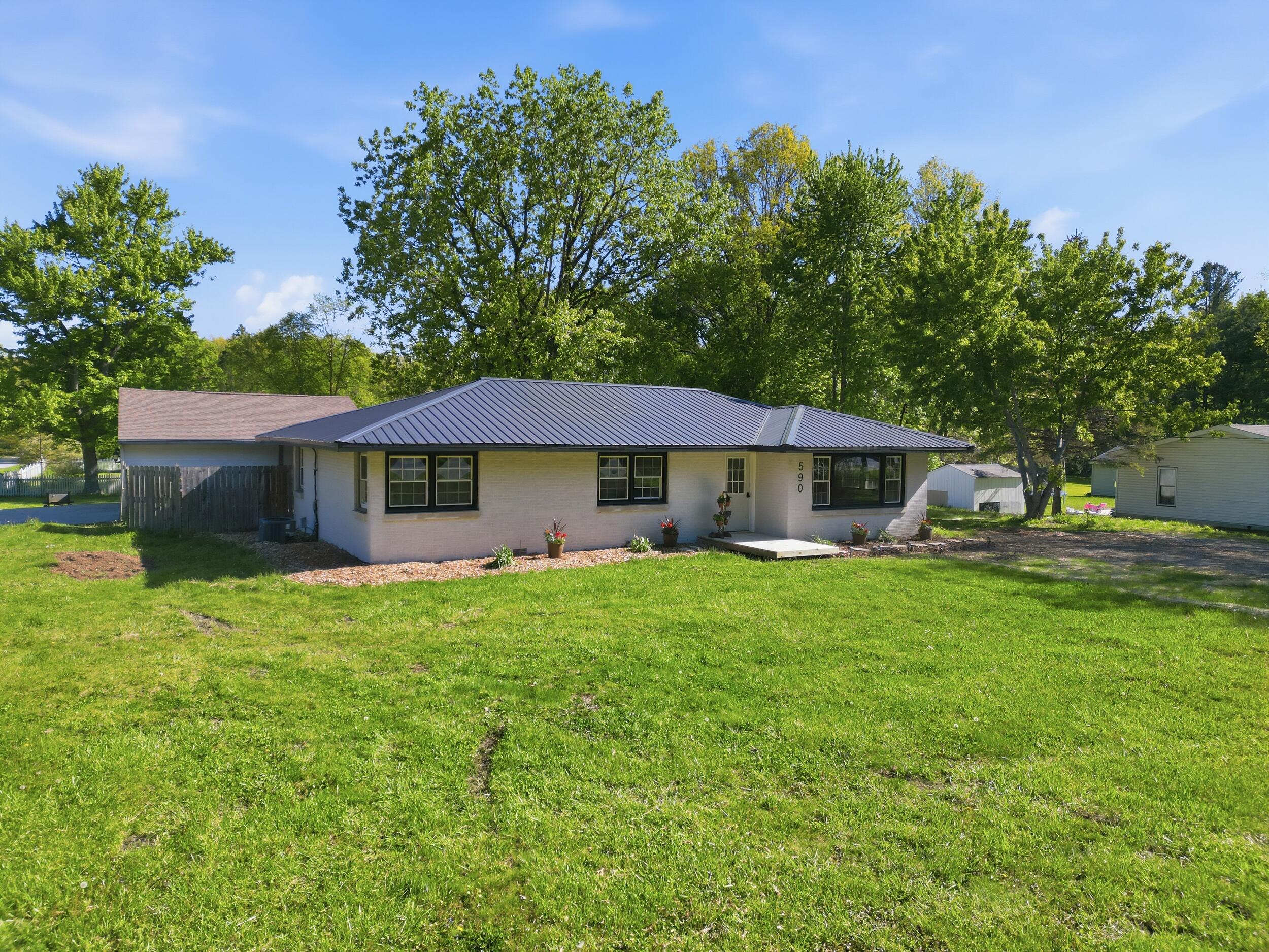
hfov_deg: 71.6
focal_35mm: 24
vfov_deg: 56.8
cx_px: 634
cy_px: 476
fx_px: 880
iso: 110
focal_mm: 6.7
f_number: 1.7
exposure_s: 1/2000
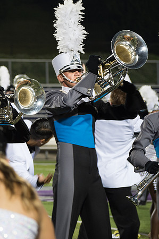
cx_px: -86
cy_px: 104
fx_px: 1606
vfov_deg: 8.5
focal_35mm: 242
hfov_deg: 5.6
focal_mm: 110
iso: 1250
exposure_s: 1/160
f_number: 4.5
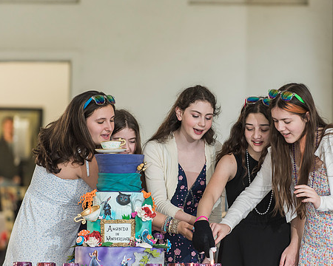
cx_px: 204
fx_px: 2444
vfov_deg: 6.2
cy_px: 137
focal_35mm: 248
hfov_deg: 7.8
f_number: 3.5
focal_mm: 190
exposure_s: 1/160
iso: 800
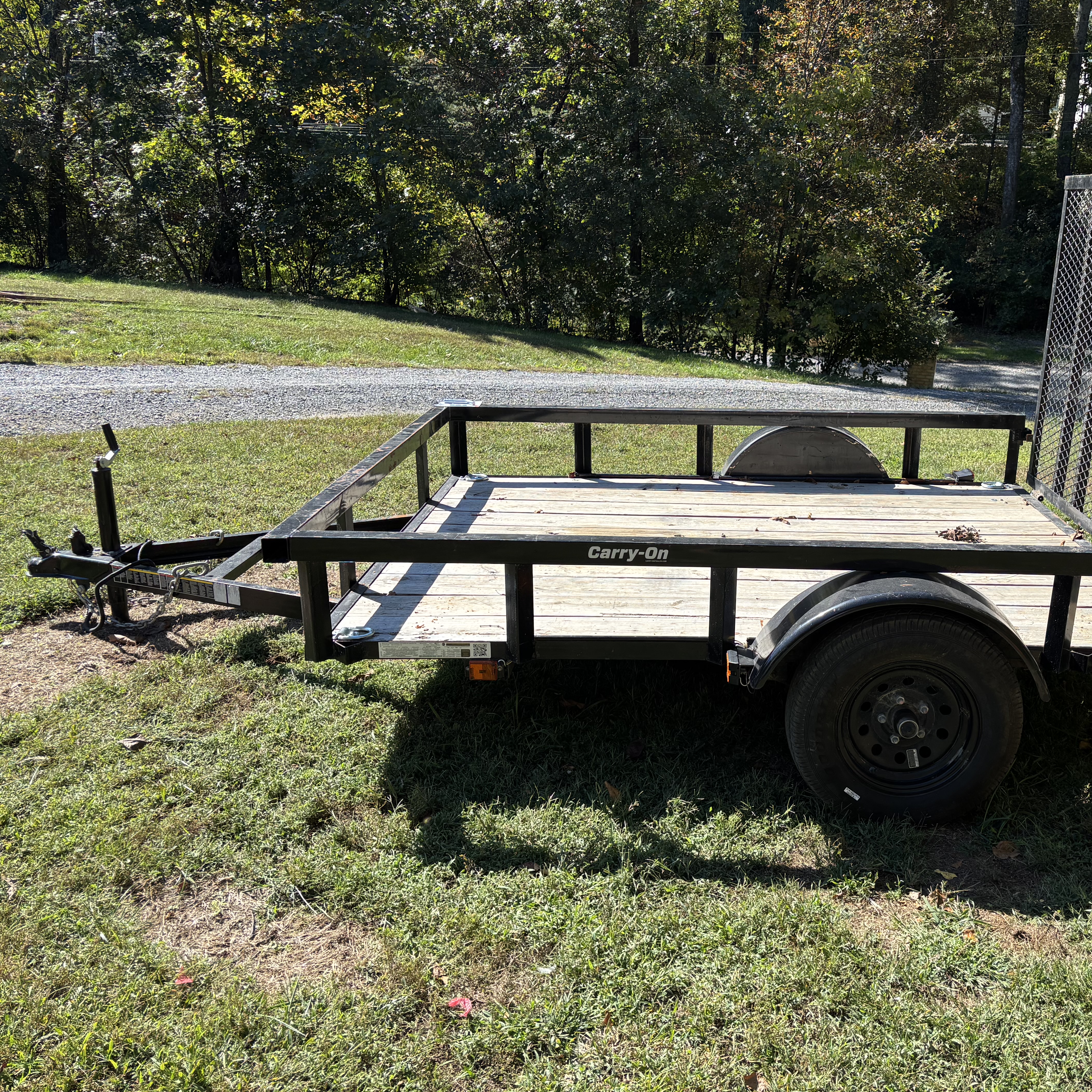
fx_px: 1106
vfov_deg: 52.5
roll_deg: -3.8
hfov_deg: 51.5
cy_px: 547
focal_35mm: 31
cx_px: 731
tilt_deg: -20.6
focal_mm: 5.96
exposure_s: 1/1220
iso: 50
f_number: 1.6
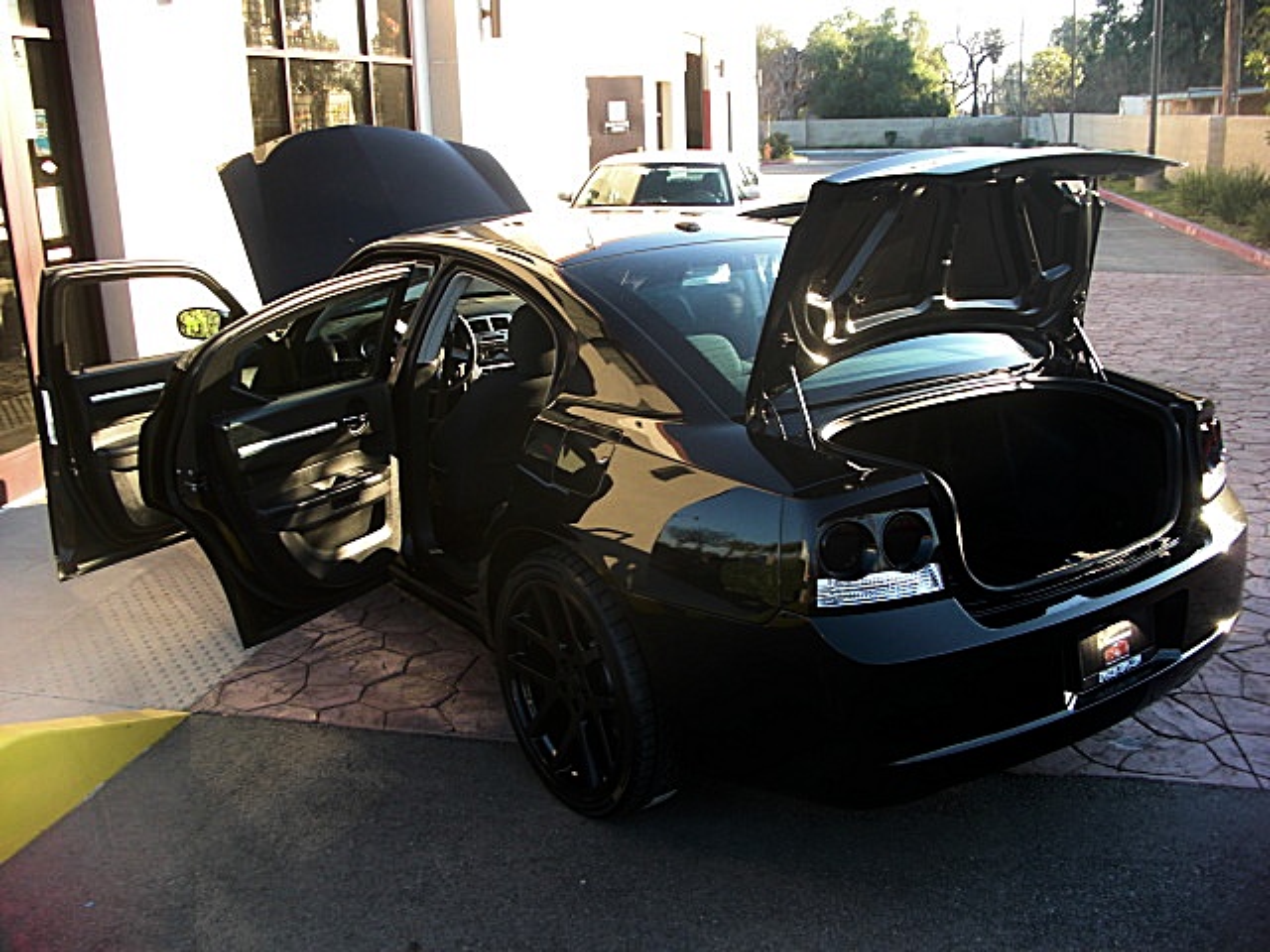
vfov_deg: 39.7
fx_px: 1321
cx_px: 635
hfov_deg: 51.4
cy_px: 476
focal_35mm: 36
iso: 50
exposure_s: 1/100
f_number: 2.8
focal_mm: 6.3
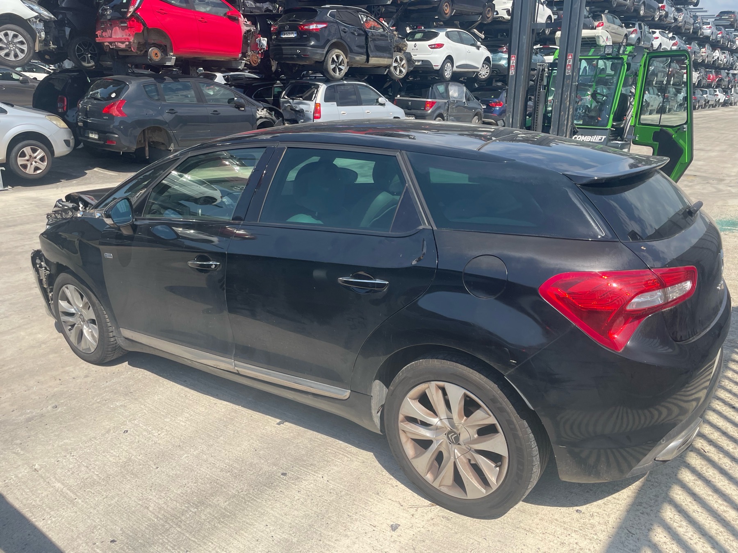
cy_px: 276
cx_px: 369
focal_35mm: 26
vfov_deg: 53.1
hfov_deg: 67.3
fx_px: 554
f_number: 1.6
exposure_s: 1/2451
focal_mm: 4.2
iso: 32
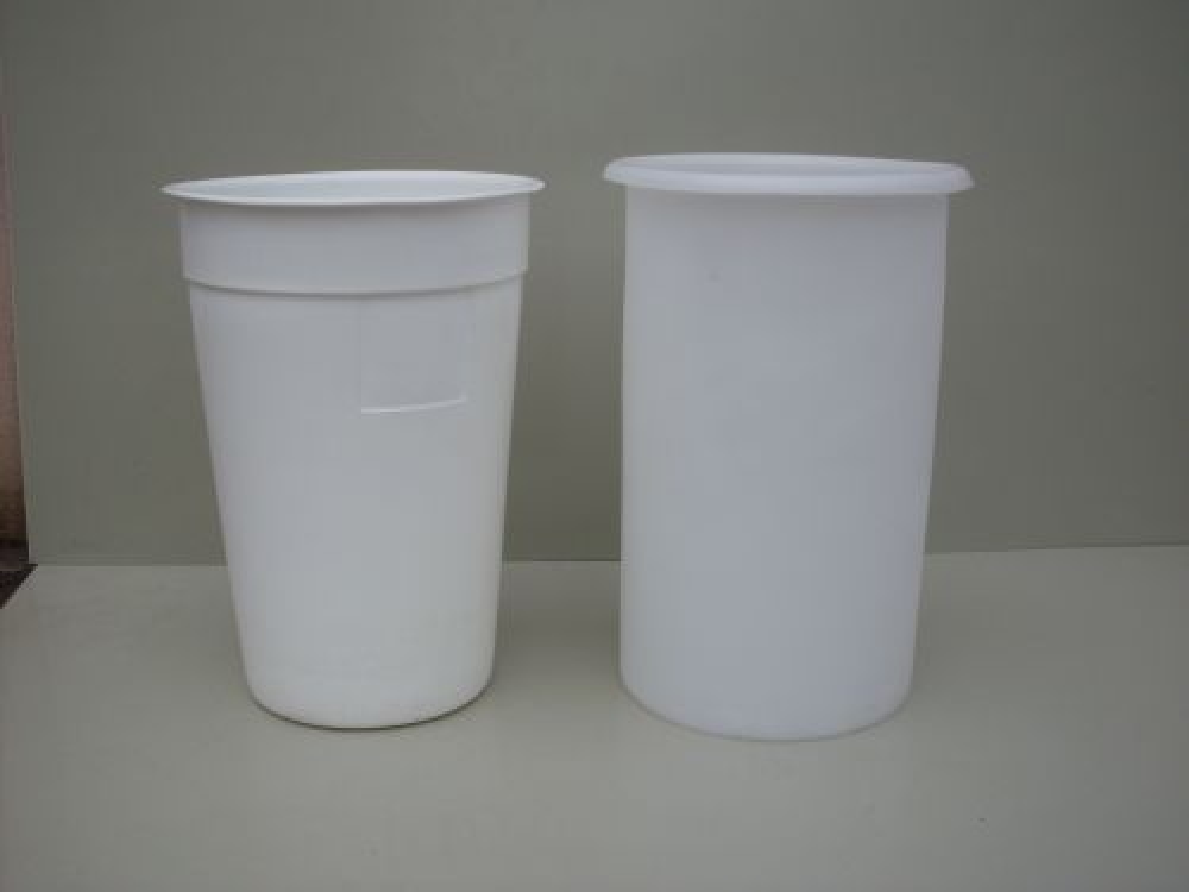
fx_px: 1305
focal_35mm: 38
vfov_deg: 37.7
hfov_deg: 49.0
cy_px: 446
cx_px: 594
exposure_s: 1/250
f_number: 8.4
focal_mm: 6.3
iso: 80
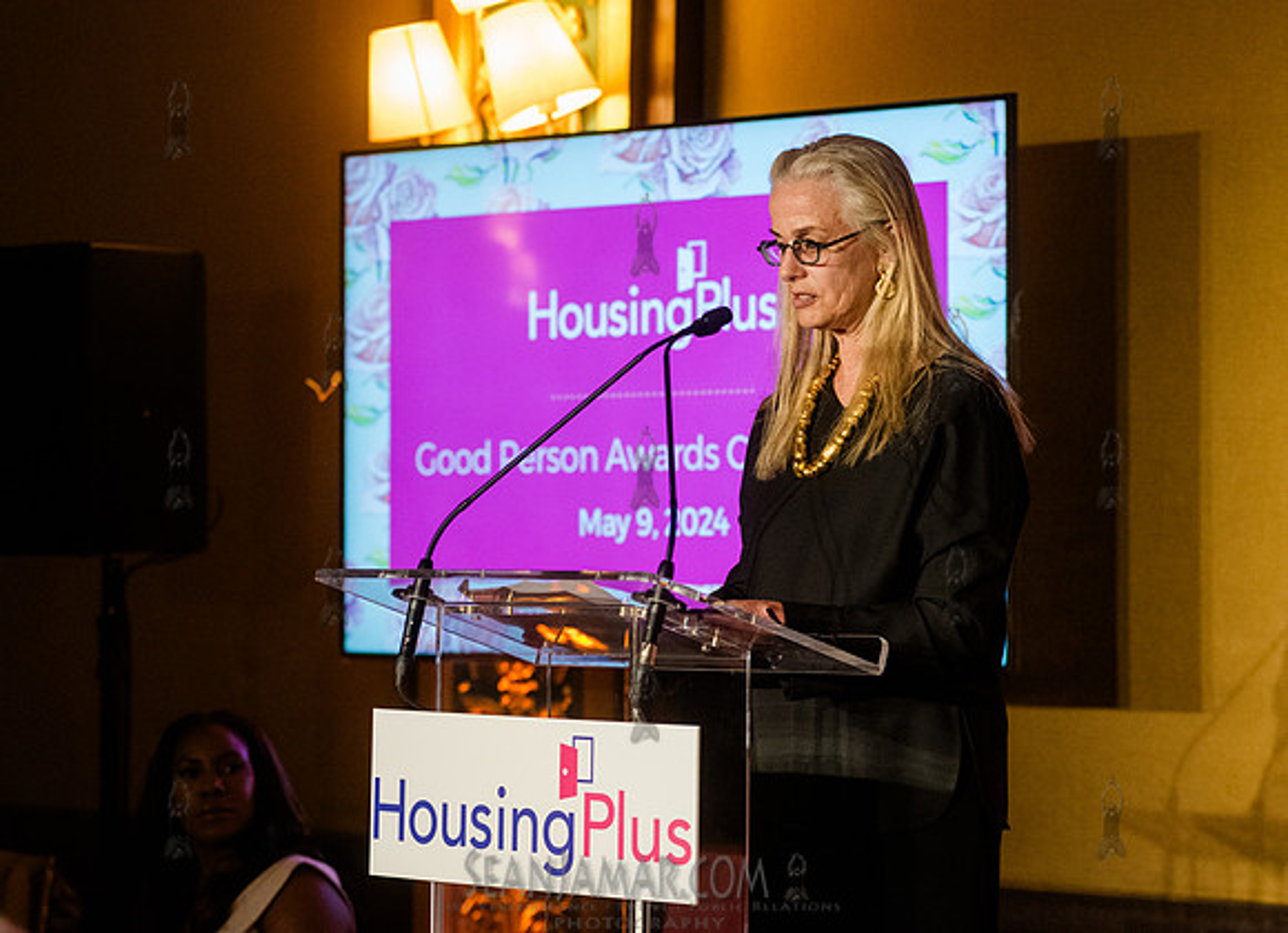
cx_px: 763
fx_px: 4450
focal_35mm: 121
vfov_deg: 12.0
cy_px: 424
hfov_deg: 16.5
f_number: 4
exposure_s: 1/200
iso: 5000
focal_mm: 105
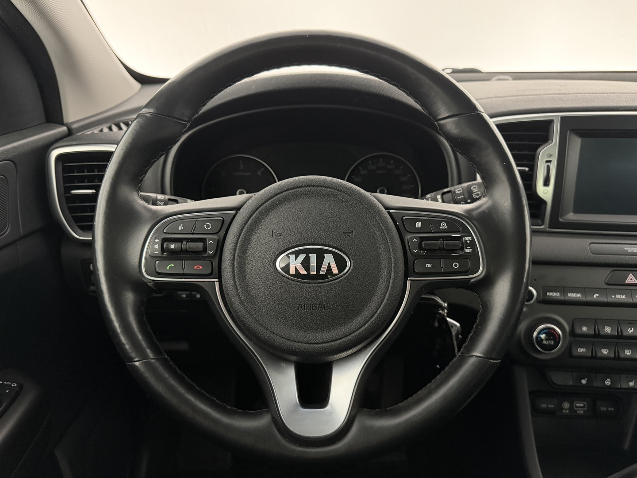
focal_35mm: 24
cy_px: 239
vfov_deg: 56.8
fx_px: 442
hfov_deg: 71.6
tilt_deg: -23.2
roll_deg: +1.1
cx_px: 318
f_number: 1.78
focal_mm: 6.76
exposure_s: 1/33
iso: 1000
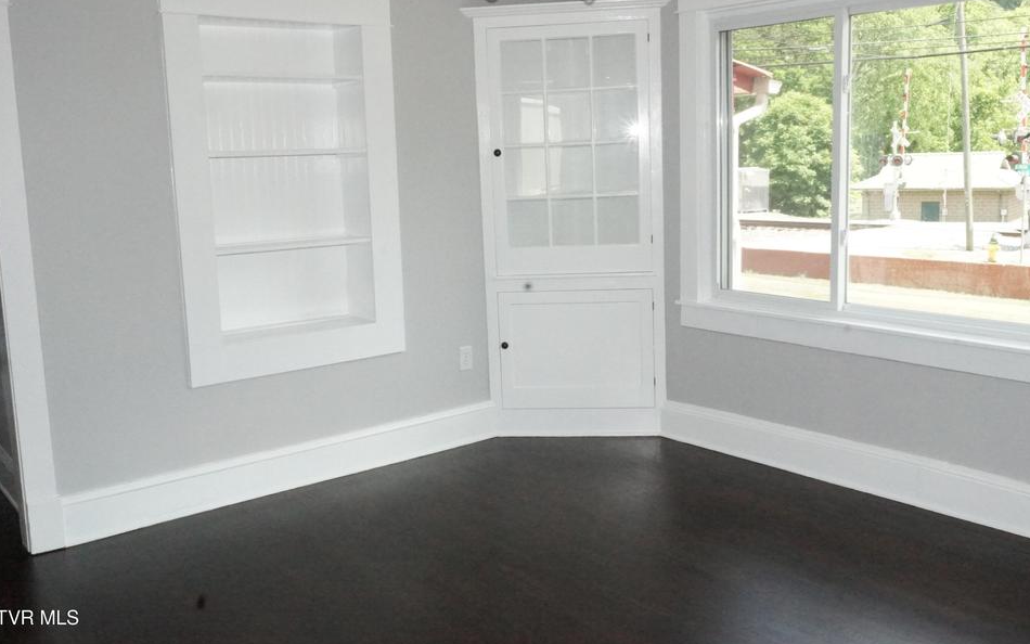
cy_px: 302
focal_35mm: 34
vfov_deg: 37.3
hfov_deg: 56.7
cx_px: 514
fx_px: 955
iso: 6400
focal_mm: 22
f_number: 18
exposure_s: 1/250
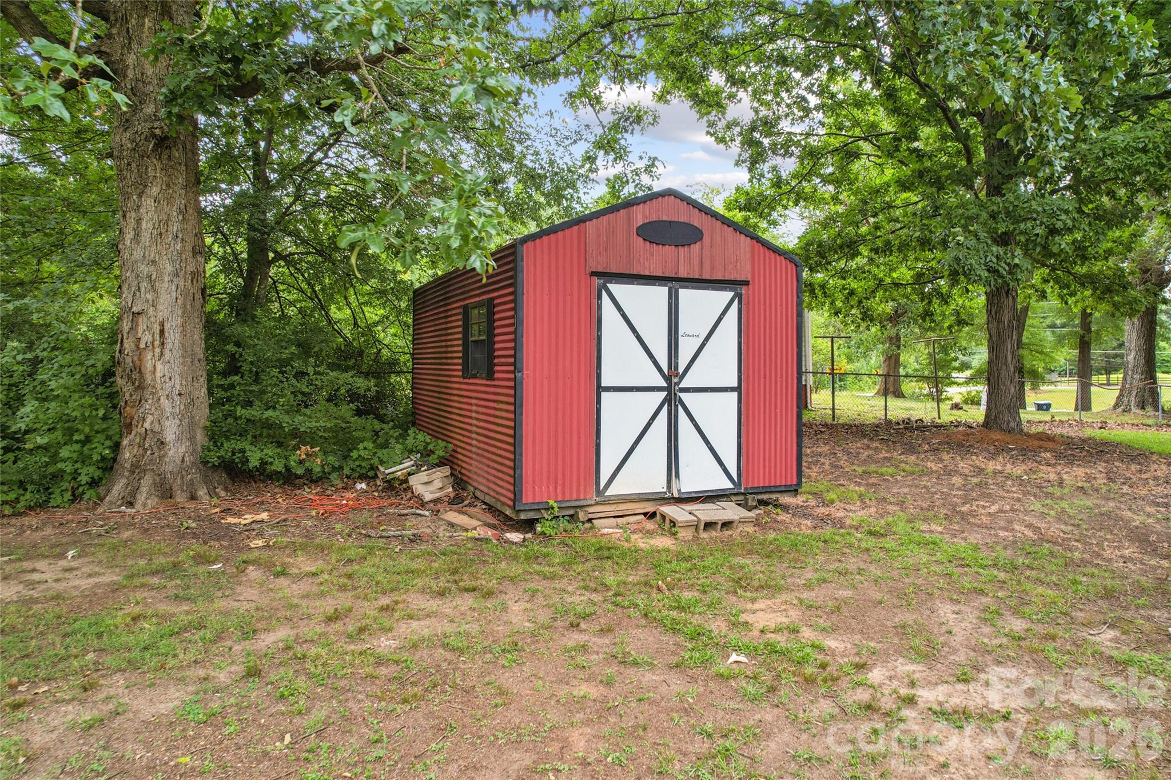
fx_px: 716
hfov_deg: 78.6
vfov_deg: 57.2
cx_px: 586
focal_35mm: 22
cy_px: 390
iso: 100
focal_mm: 8.4
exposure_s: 1/20
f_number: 2.8
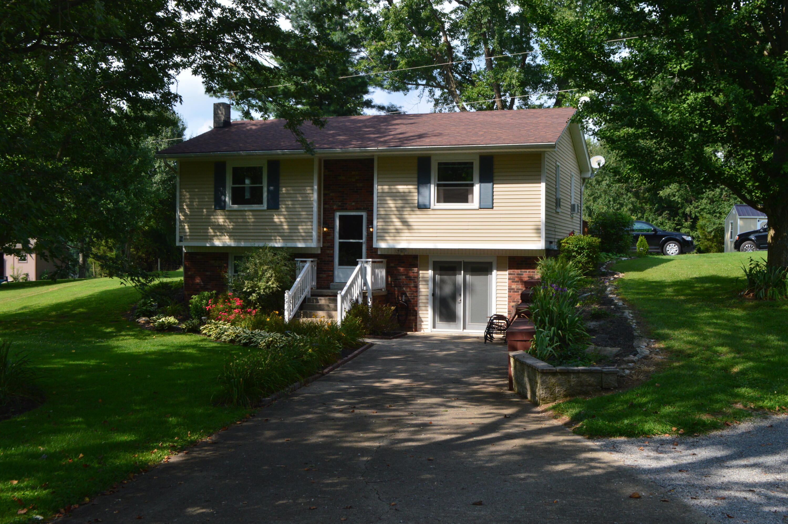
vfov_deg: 34.1
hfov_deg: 49.6
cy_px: 262
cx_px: 394
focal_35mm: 39
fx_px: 853
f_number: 10
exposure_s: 1/320
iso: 400
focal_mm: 26
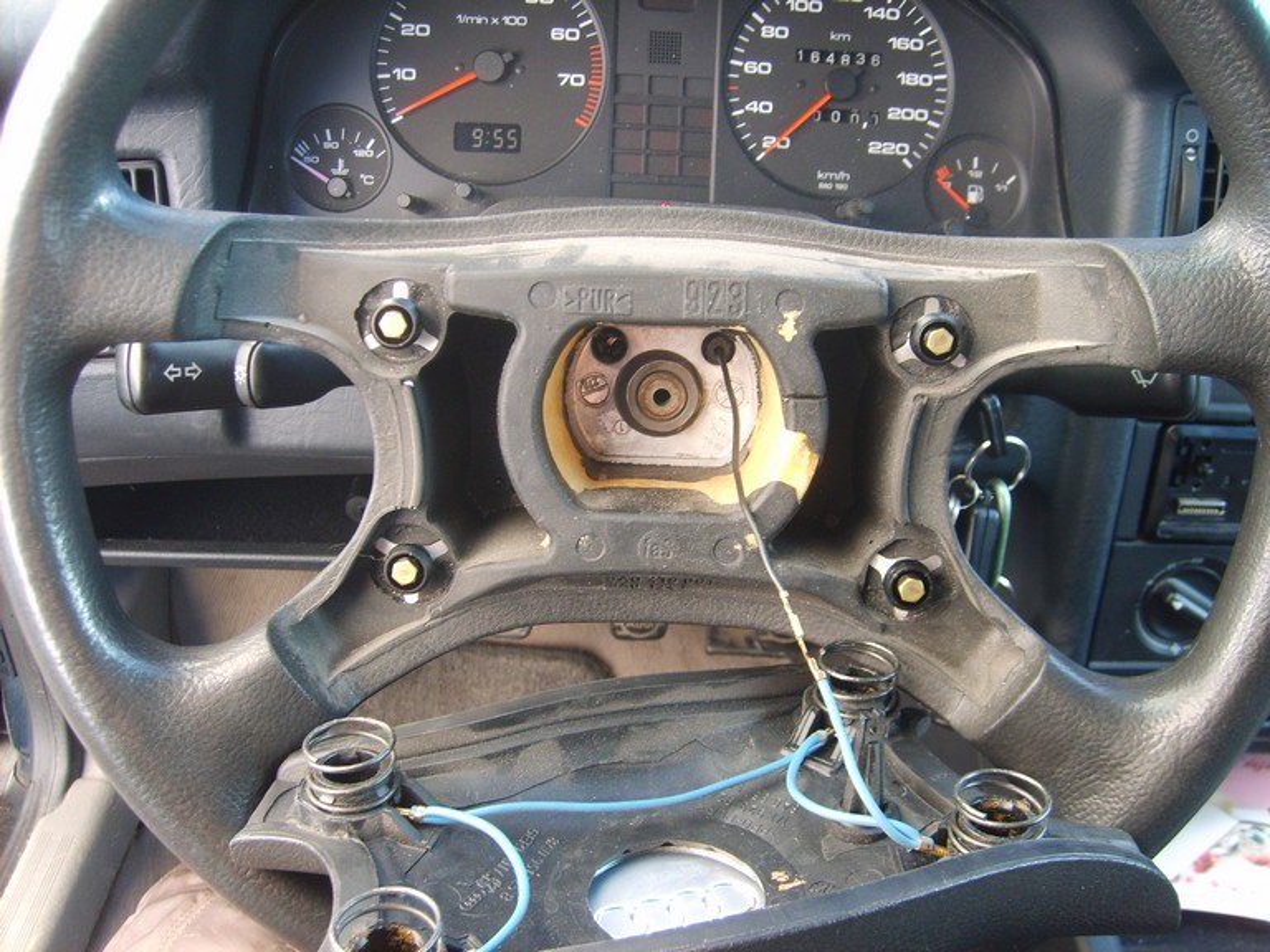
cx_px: 635
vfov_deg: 40.7
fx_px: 1284
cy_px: 476
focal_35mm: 35
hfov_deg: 52.6
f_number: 2.8
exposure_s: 1/30
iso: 66
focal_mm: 5.8
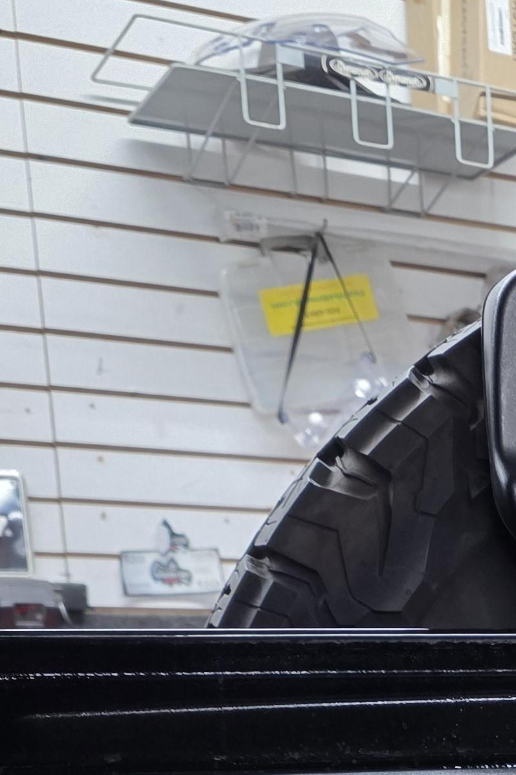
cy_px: 1094
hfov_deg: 15.4
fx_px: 1720
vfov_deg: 21.9
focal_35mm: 80
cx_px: 825
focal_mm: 6.3
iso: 400
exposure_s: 1/120
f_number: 1.7
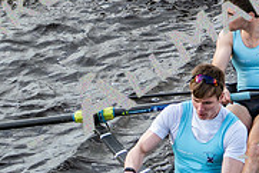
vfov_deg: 2.0
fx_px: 4932
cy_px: -86
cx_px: 369
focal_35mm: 685
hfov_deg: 3.0
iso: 1000
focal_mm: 214
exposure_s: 1/1250
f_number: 5.6
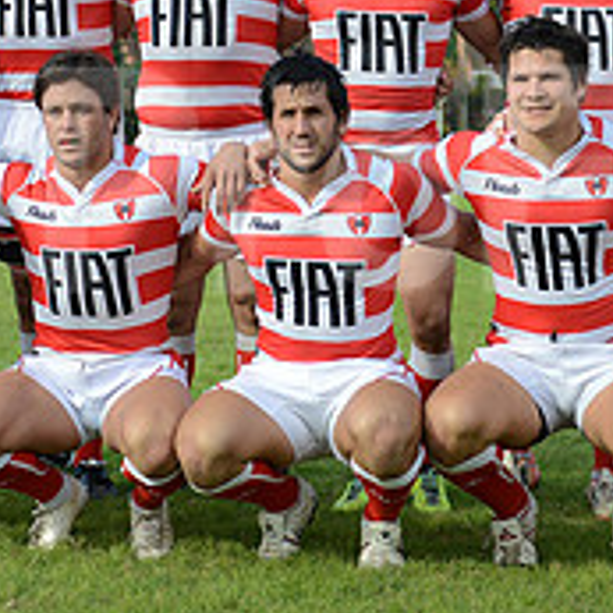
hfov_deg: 16.1
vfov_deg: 16.1
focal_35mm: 108
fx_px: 2164
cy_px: 172
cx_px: 330
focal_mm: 38
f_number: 2.8
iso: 400
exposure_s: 1/3200
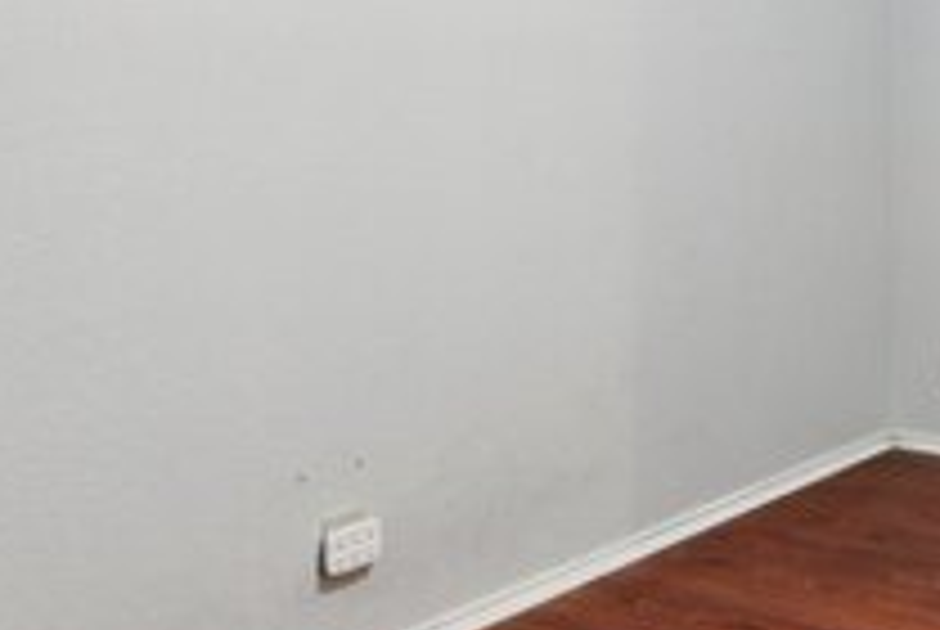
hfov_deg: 32.4
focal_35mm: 52
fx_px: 1360
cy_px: 74
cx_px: 1093
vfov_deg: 25.3
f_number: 8
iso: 2800
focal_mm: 17
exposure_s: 1/15
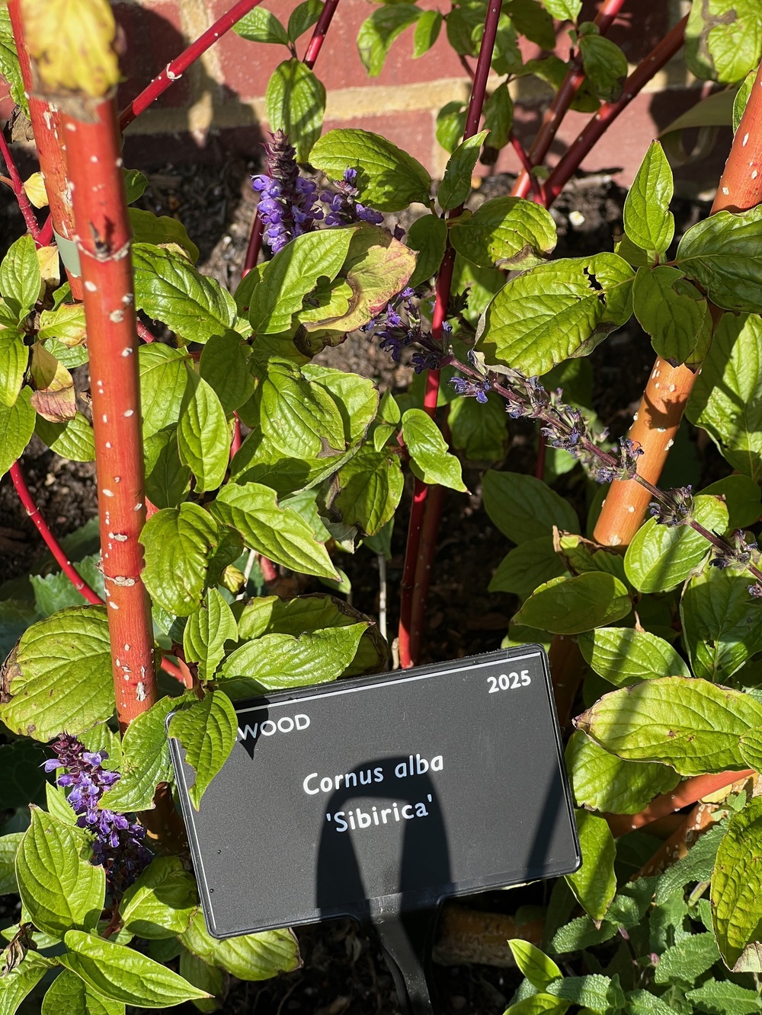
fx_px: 2260
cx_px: 381
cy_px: 508
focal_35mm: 77
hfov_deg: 19.1
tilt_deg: -50.2
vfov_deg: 25.3
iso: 32
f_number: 2.8
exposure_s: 1/233
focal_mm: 9
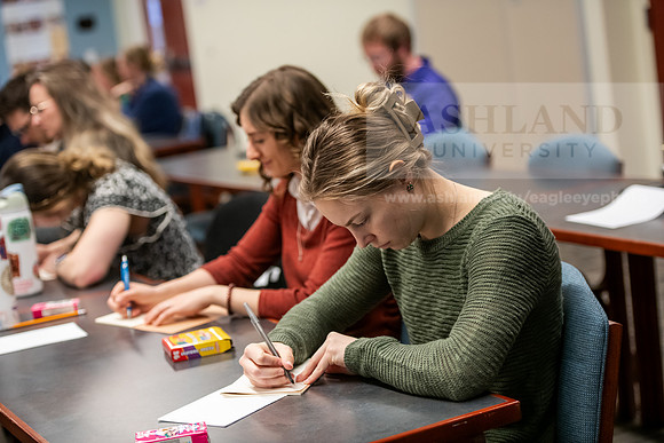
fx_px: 1439
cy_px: 222
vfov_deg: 17.5
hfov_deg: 26.0
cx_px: 332
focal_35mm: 78
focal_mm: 78
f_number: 2.8
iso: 2000
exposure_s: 1/200
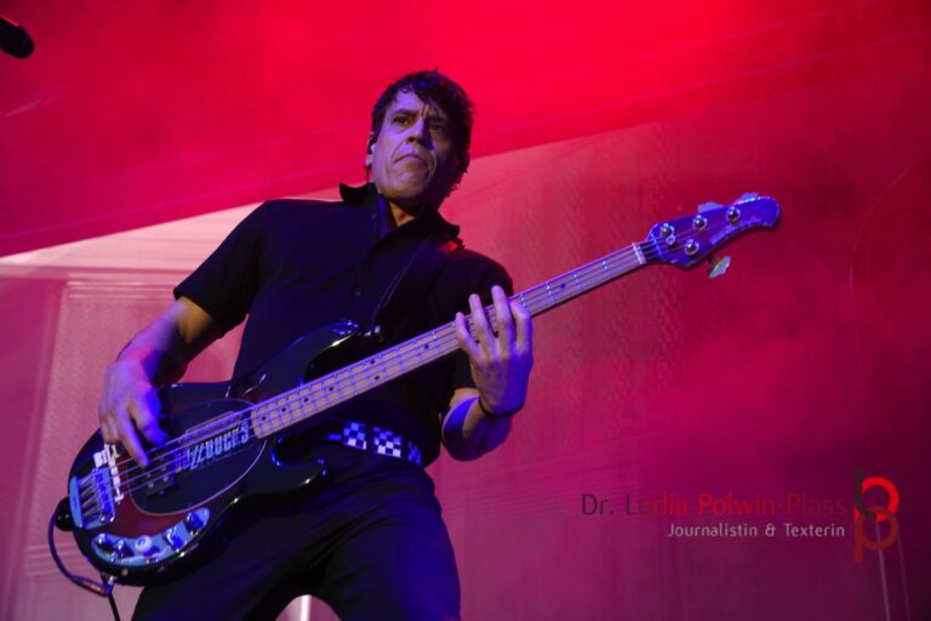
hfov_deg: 27.5
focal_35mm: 74
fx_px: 1901
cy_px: 310
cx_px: 466
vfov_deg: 18.5
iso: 800
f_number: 4.5
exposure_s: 1/160
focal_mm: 49
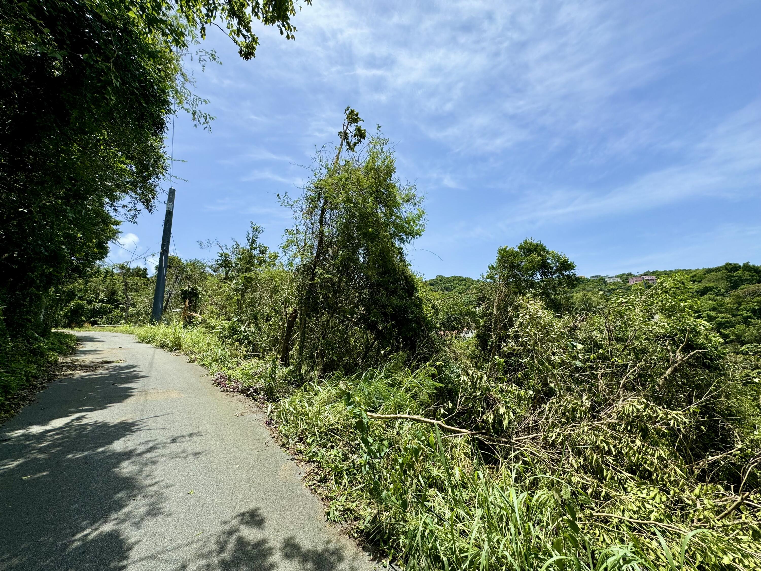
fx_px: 308
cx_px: 380
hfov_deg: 102.1
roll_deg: +2.1
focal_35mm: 14
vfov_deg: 85.7
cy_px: 286
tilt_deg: +13.4
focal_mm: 2.22
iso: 50
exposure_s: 1/1370
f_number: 2.2
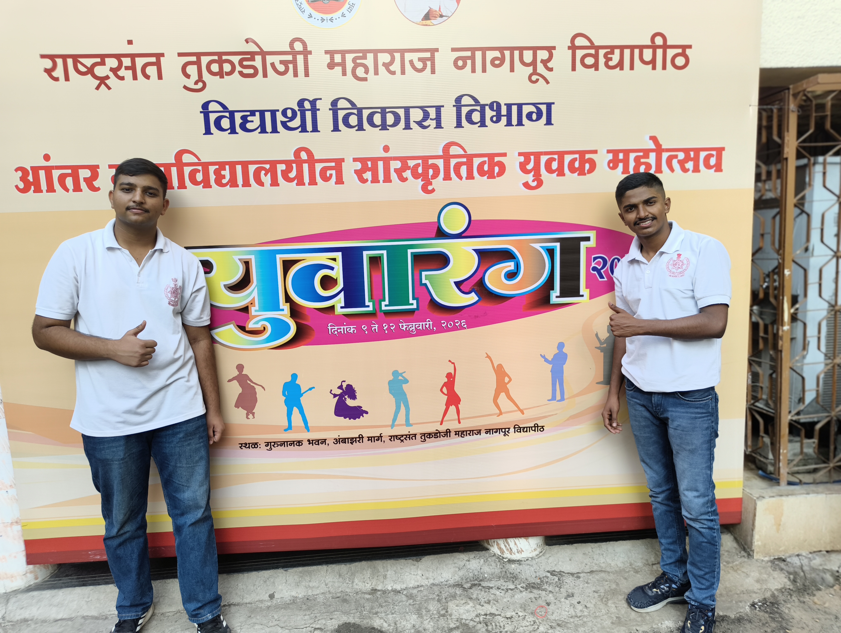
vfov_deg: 56.9
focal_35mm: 24
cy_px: 316
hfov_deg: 71.5
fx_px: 584
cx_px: 420
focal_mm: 5.56
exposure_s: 1/260
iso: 100
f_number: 1.87
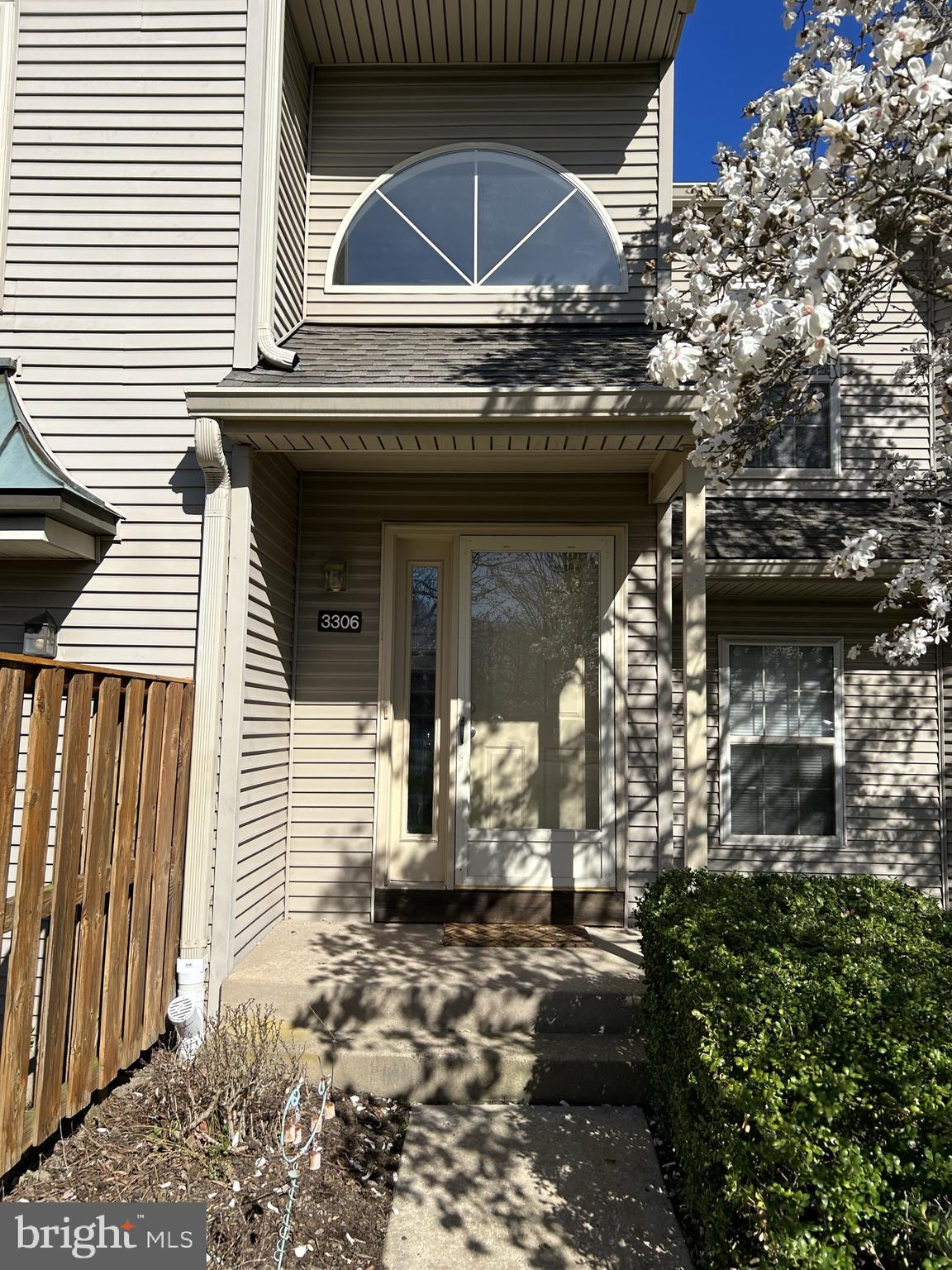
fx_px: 953
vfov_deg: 67.3
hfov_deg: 53.1
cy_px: 635
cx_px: 476
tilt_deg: +5.9
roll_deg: -0.5
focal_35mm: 26
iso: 50
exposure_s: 1/4831
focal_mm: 5.7
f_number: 1.5
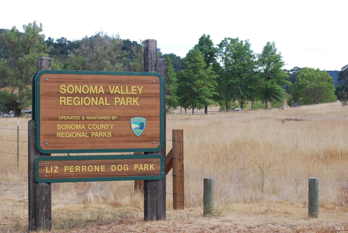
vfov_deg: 16.6
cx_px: 174
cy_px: 116
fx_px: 798
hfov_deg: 24.6
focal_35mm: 82
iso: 200
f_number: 10
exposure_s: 1/200
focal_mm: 55
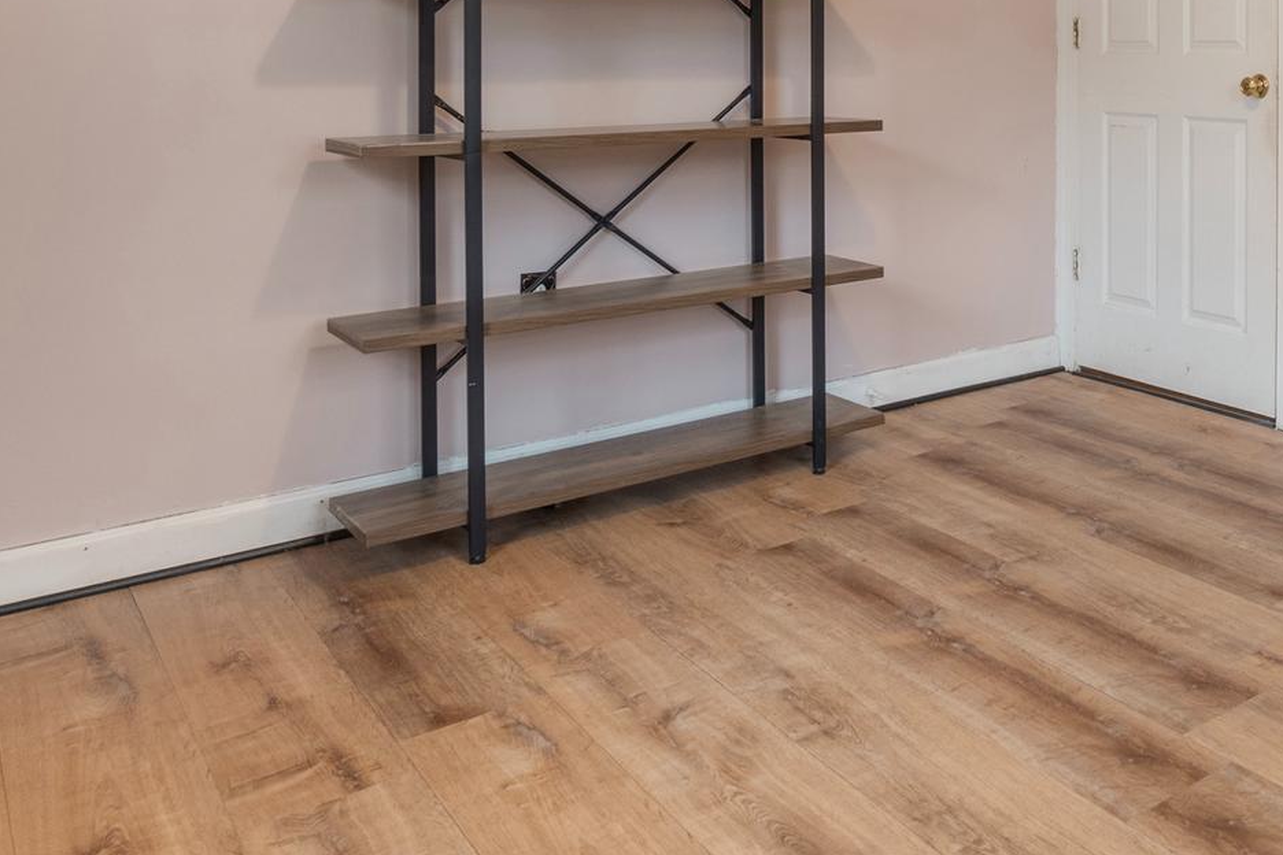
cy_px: 61
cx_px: 1116
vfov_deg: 35.3
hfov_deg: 49.5
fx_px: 1247
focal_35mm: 35
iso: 640
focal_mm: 16
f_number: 8
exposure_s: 1/250
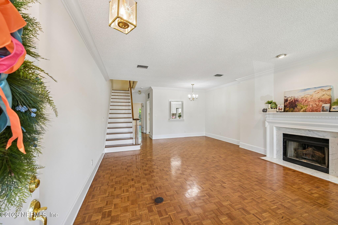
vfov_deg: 81.2
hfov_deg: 104.3
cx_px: 169
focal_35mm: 14
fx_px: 131
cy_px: 112
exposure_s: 1/15
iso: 400
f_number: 8
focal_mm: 14
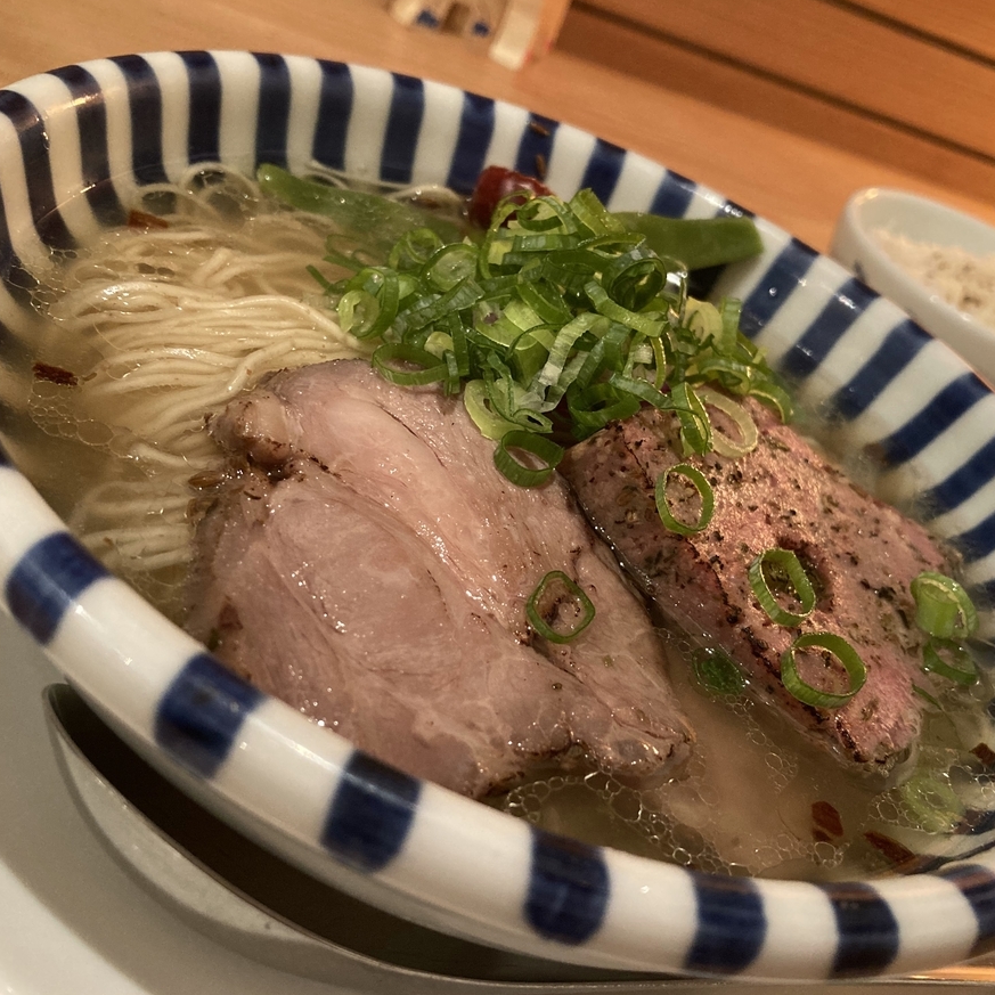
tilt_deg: -33.5
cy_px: 496
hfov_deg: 48.4
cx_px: 516
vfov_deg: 48.5
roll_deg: -25.7
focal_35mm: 34
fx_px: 1106
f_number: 1.8
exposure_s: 1/50
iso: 320
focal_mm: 3.99
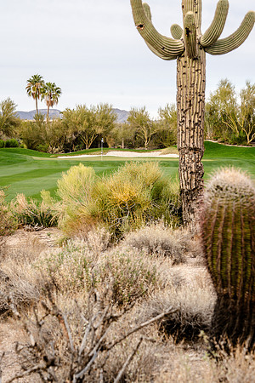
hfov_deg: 14.4
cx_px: 128
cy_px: 192
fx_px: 1009
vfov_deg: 21.5
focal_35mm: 95
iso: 640
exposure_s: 1/320
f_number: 9
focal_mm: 95
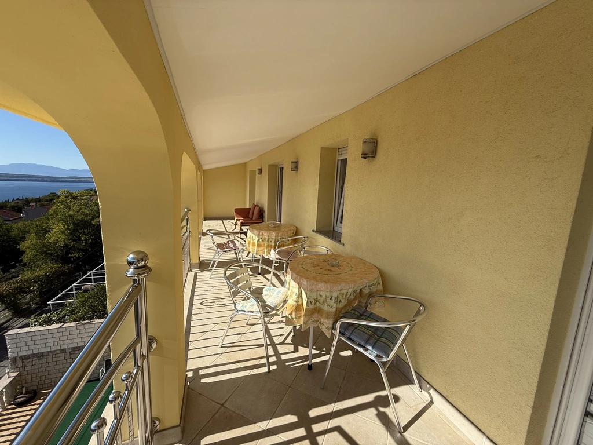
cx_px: 296
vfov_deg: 85.7
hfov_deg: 102.1
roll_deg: -2.9
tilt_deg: -7.9
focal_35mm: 14
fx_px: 240
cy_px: 222
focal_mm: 2.22
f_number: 2.2
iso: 50
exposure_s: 1/2506
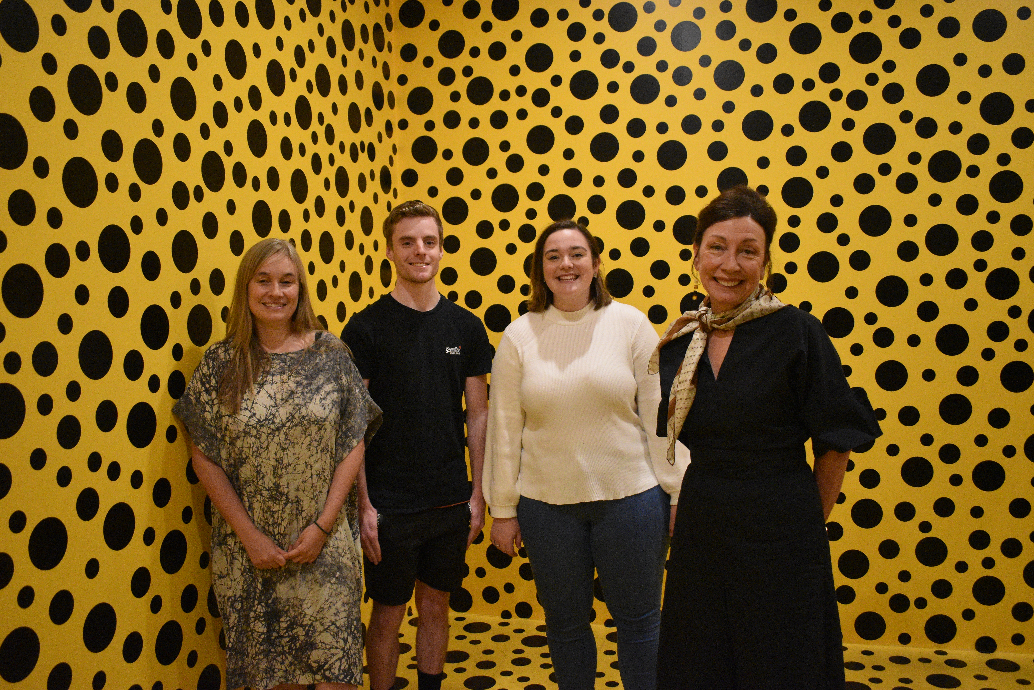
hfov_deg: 59.5
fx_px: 905
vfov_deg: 41.7
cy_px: 345
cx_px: 517
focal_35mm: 32
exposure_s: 1/125
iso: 4000
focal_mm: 21
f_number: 3.8
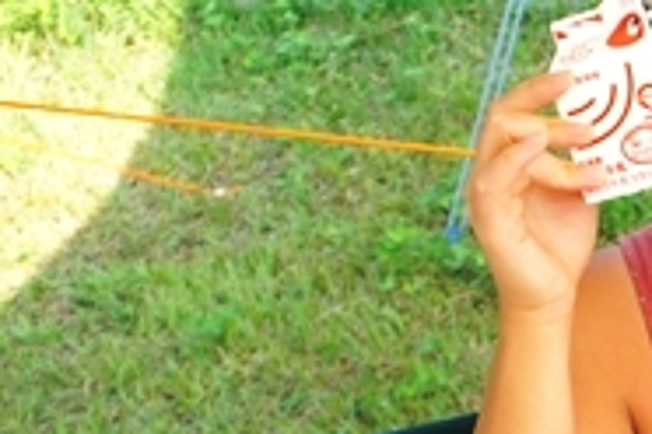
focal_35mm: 161
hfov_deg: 12.2
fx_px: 2918
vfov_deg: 8.5
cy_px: 324
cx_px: 939
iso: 200
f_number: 4.5
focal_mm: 25
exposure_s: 1/400
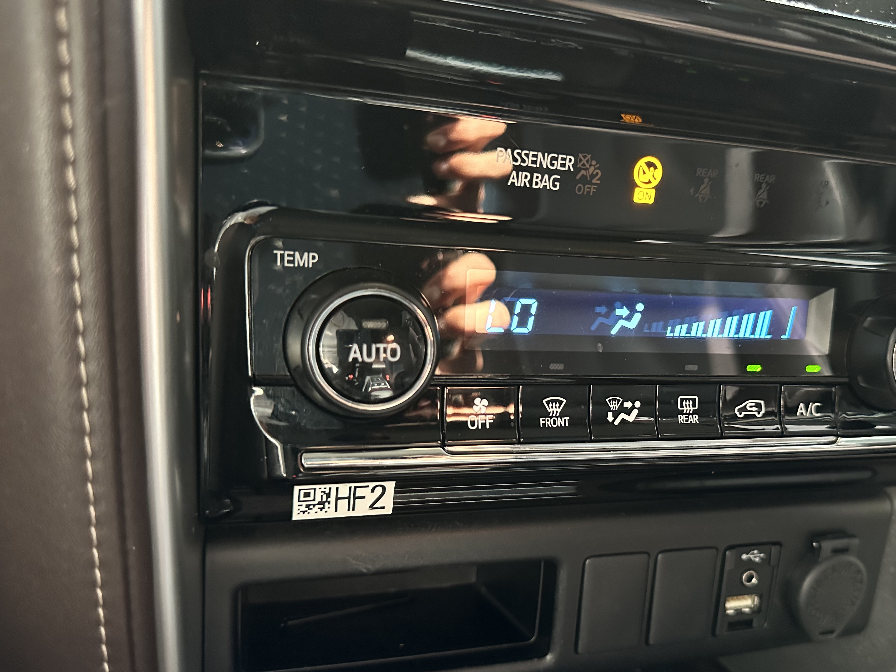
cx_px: 537
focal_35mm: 30
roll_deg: -7.6
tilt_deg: -13.6
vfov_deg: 46.7
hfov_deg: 59.5
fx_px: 776
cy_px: 370
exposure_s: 1/54
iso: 640
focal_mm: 6.86
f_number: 1.78
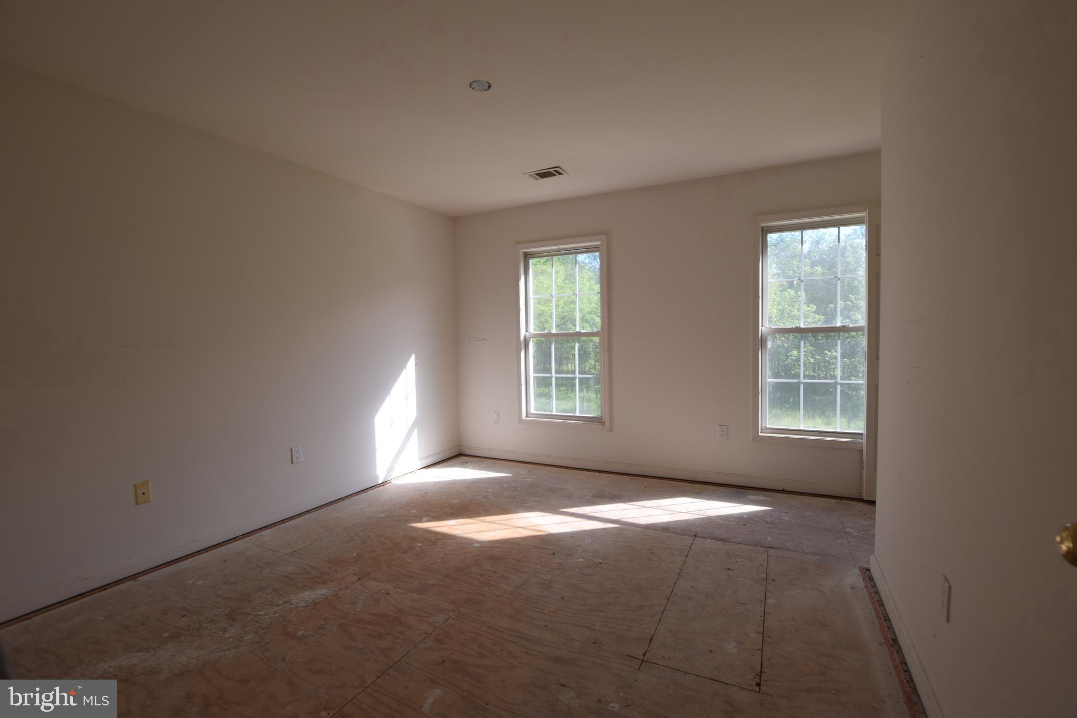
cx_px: 538
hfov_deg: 100.4
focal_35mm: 15
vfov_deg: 77.3
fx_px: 449
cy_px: 359
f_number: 8
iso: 400
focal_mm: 10
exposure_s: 1/250
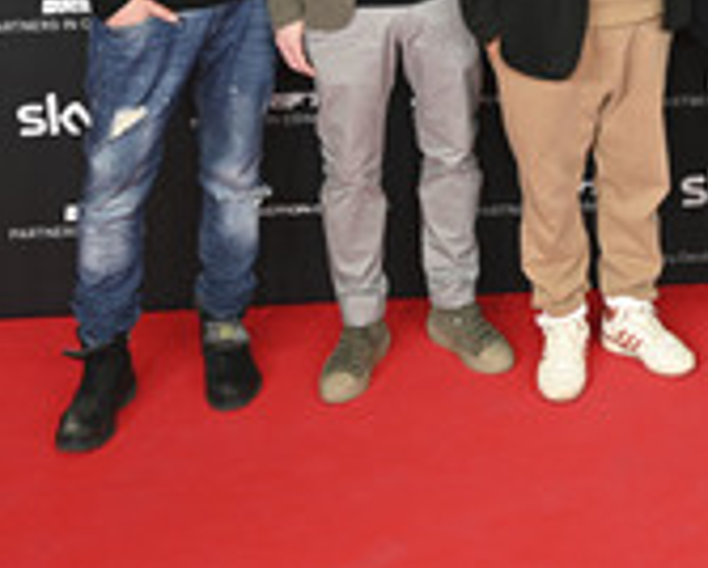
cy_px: -59
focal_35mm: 87
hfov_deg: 20.3
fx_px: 1831
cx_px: 888
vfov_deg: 17.1
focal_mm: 34.5
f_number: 5.6
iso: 1000
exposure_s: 1/160
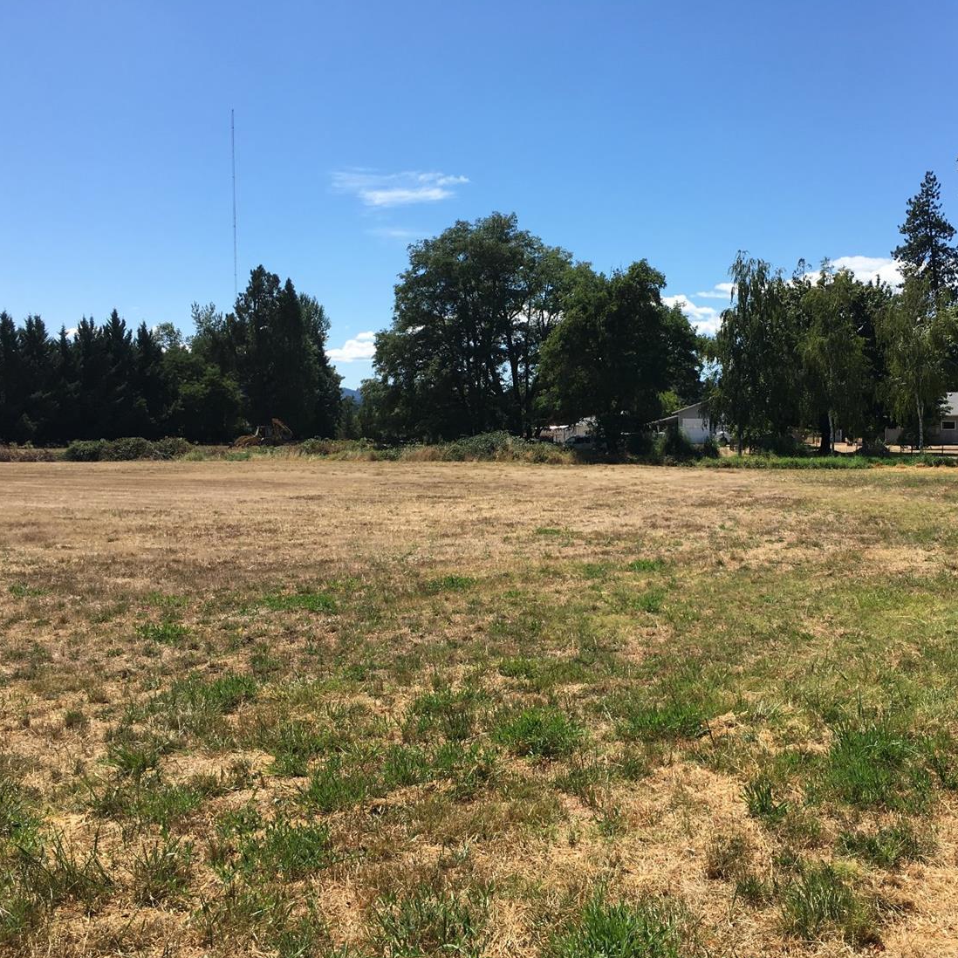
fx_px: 1096
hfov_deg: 46.7
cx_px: 609
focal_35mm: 35
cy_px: 482
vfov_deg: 47.2
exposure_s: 1/1672
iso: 25
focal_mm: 4.15
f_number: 2.2
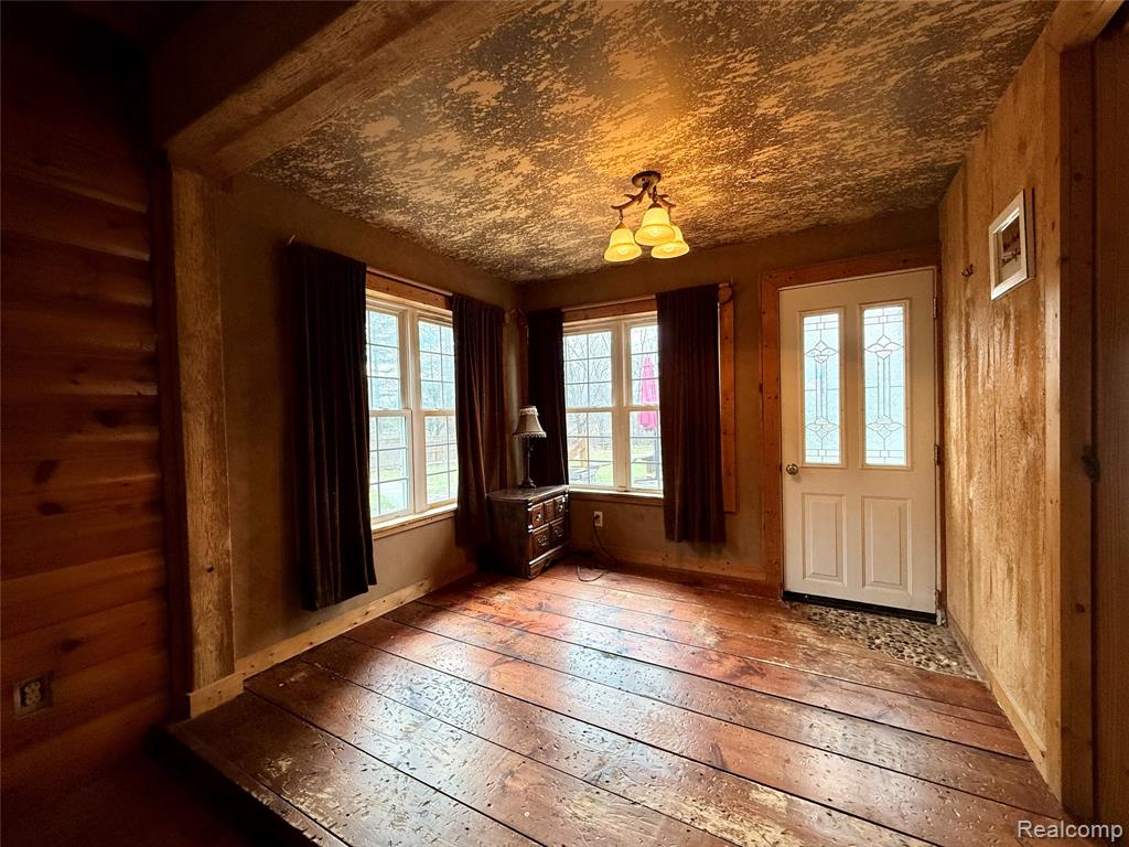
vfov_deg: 85.7
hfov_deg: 102.1
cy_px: 424
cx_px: 564
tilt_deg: -0.8
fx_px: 457
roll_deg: +1.7
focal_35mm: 14
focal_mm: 2.22
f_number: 2.2
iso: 200
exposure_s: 1/120
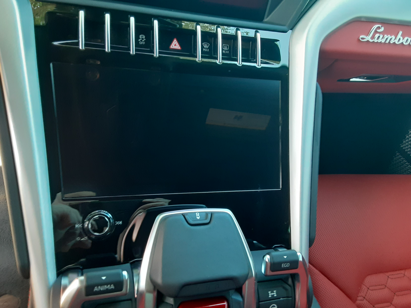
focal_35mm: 27
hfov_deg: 65.3
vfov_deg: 51.4
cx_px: 206
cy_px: 154
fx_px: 321
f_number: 1.9
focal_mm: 2.91
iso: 200
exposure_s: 1/40
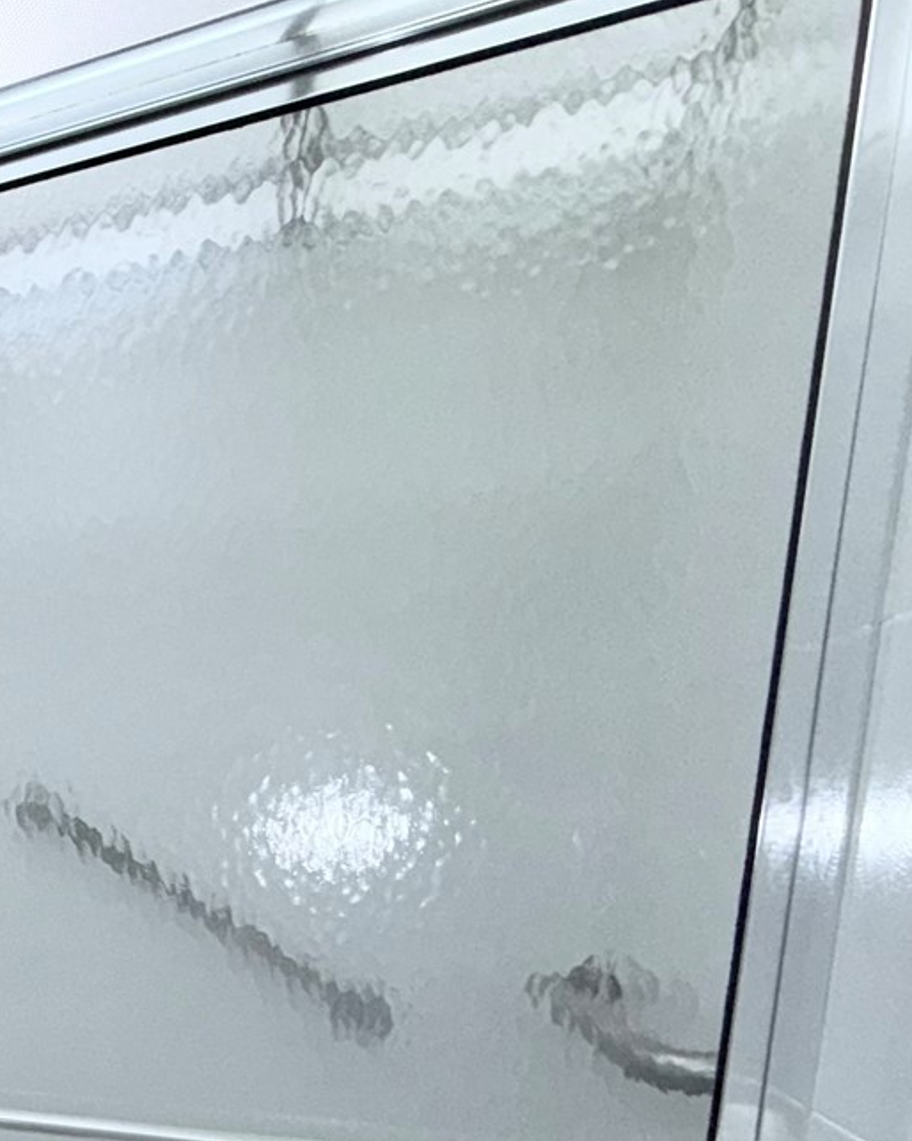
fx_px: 1148
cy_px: 1024
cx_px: -264
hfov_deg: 32.7
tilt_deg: -9.3
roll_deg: +1.2
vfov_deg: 47.6
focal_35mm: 34
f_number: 2.2
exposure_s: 1/120
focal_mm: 2.22
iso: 100
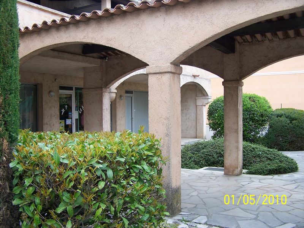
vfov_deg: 37.7
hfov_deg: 49.0
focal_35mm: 38
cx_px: 152
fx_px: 334
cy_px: 114
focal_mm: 6.3
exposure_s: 1/250
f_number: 2.8
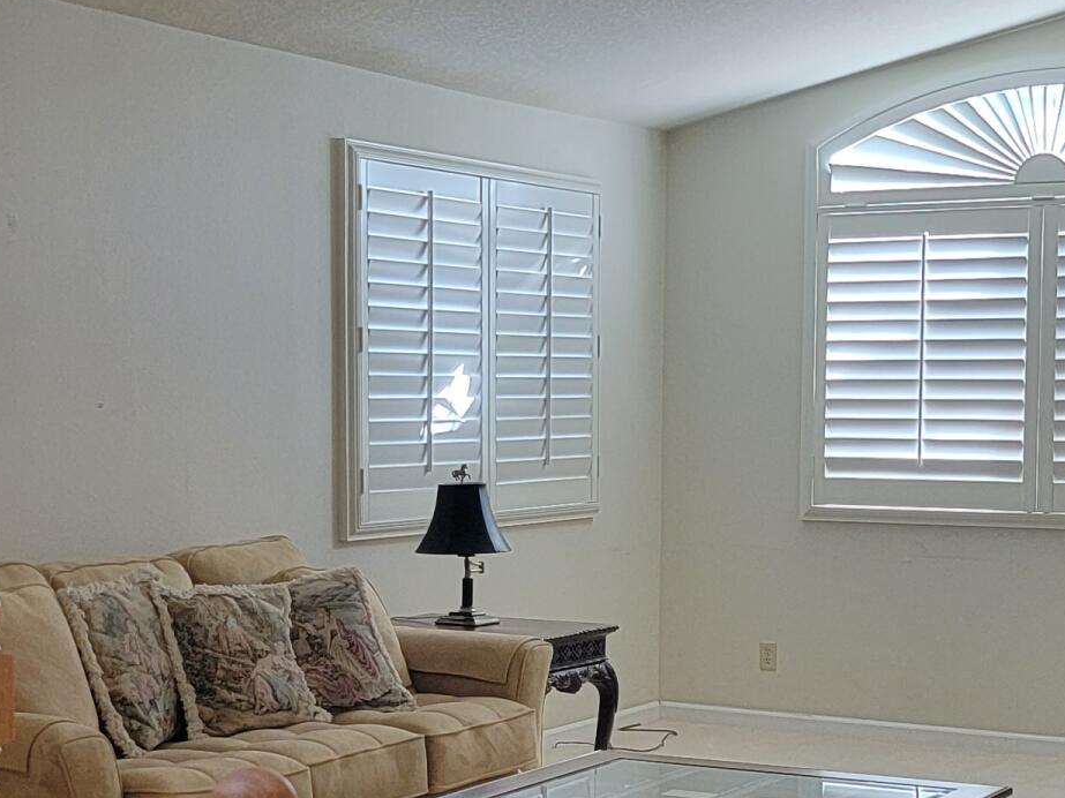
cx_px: 275
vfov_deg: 18.9
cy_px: 491
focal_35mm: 78
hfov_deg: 24.8
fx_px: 2399
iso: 250
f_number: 1.8
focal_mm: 6.7
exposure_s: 1/120
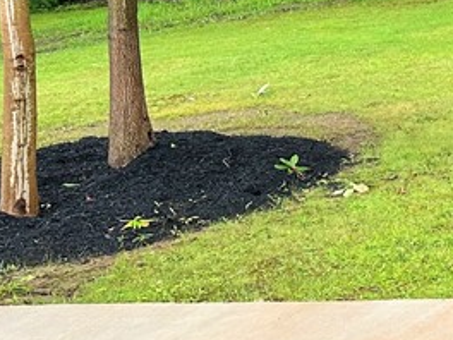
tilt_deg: -5.6
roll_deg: +3.9
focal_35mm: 93
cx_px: 868
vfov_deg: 15.4
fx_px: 1217
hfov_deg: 16.7
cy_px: -53
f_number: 1.78
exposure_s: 1/121
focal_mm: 6.86
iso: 100
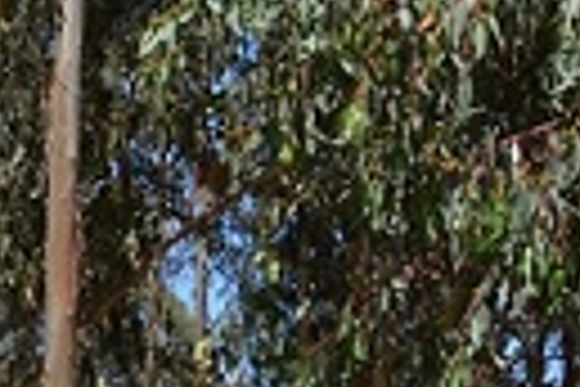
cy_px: 1055
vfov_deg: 6.1
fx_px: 3399
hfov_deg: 9.3
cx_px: 1054
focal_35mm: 211
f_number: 16
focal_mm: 18
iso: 400
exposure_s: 1/250
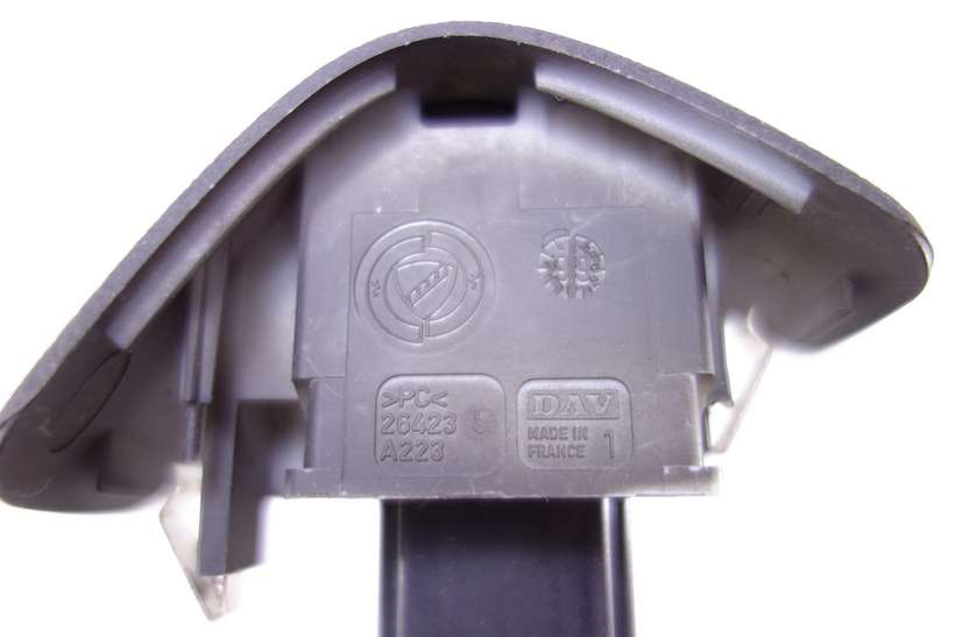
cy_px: 318
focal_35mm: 28
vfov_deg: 46.4
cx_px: 478
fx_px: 743
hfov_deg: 65.5
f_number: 1.8
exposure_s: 1/50
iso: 125
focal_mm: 10.4
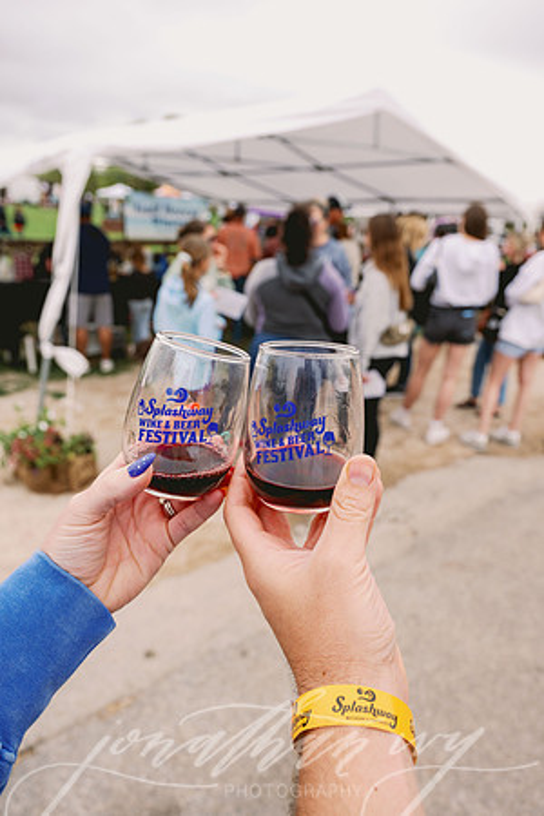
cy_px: 408
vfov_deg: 66.4
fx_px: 623
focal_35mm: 28
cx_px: 272
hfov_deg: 47.2
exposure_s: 1/250
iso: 200
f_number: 5.6
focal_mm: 27.5
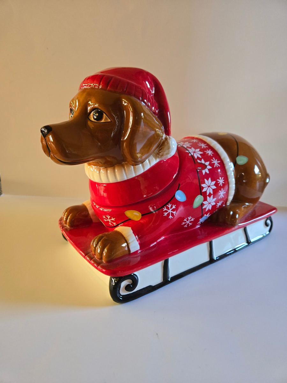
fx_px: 254
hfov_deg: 58.9
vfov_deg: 73.9
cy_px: 192
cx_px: 144
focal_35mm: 23
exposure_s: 1/120
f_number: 1.8
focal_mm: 5.4
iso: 500
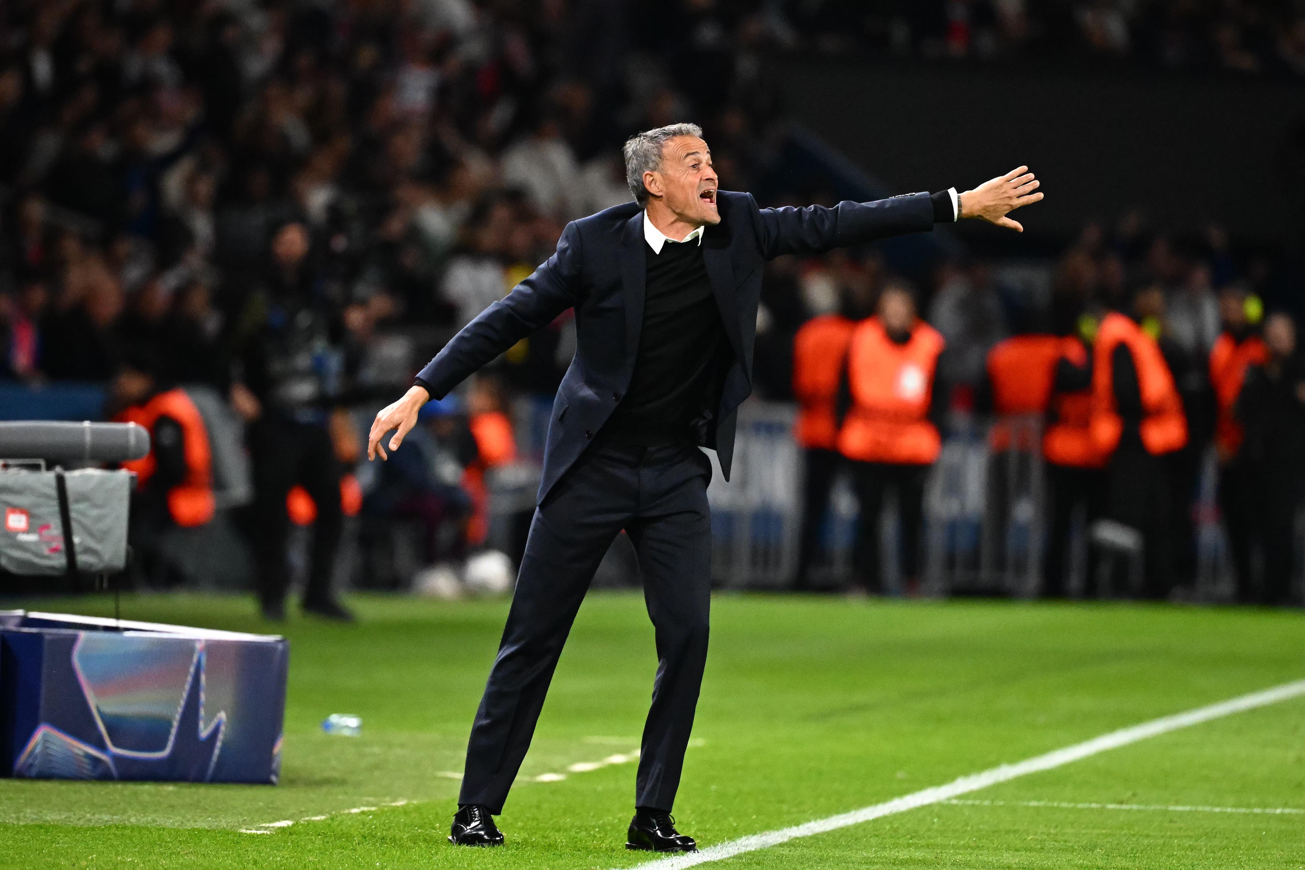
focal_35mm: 570
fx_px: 20656
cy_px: 435
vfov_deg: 2.4
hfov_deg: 3.6
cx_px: 652
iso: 8000
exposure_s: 1/1600
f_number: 4
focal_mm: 380
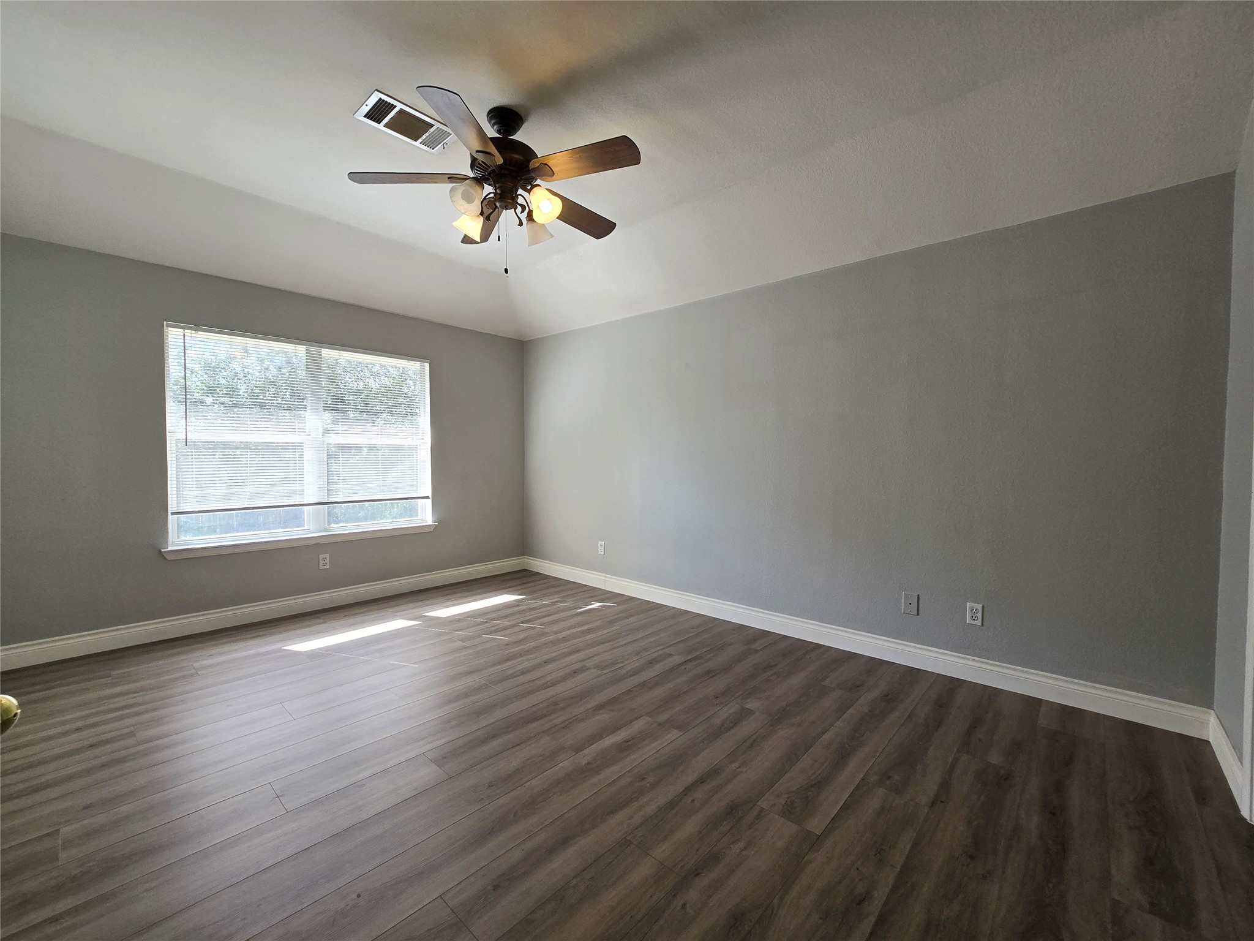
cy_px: 470
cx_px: 627
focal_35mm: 13
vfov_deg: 89.9
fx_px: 471
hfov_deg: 106.2
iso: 50
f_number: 2.2
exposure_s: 1/120
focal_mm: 2.2
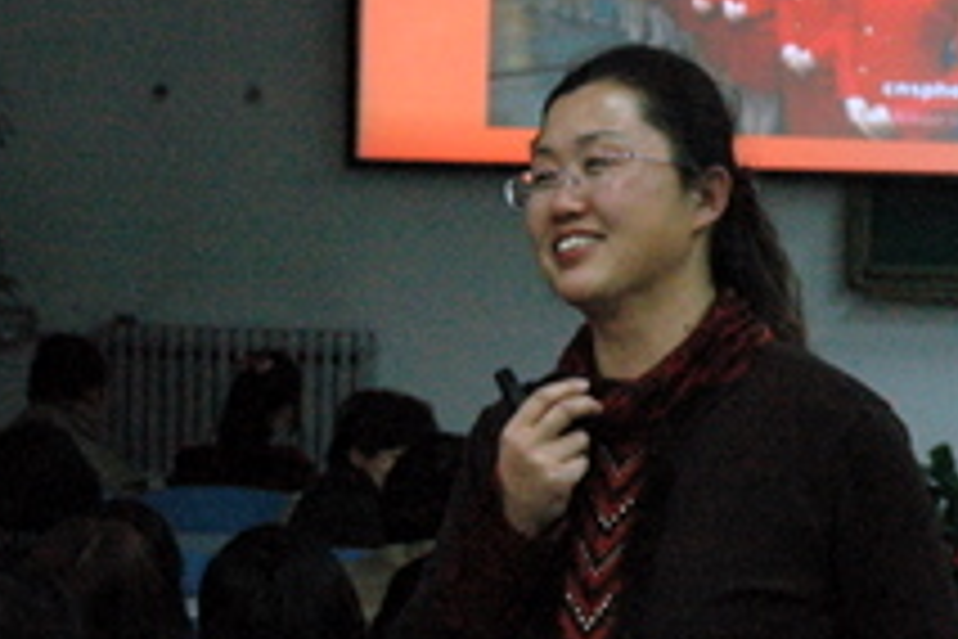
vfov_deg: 11.1
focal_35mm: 123
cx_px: 621
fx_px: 3278
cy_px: 371
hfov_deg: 16.6
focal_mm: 35
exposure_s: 1/60
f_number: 4.2
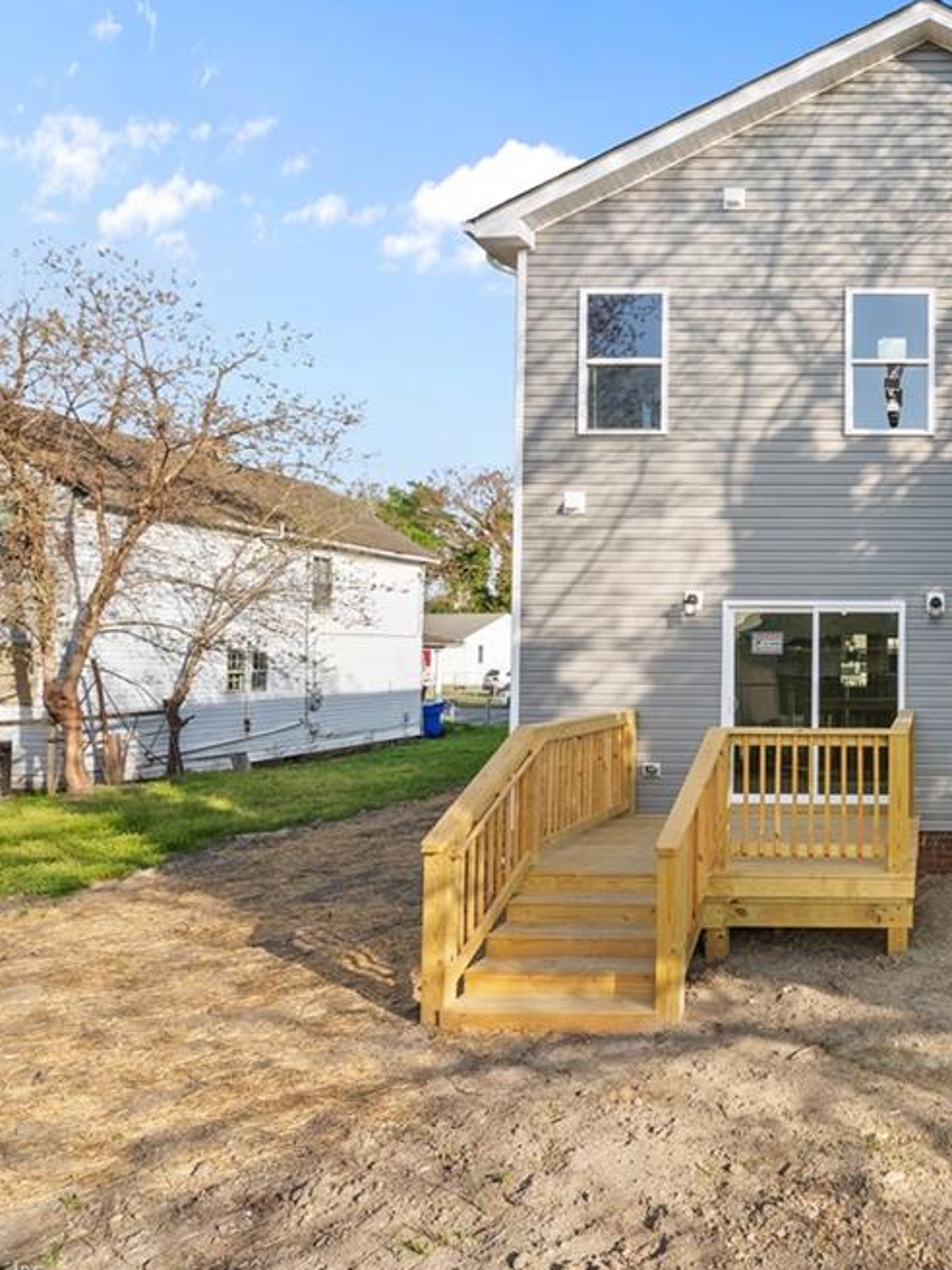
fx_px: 880
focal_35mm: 24
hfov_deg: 48.0
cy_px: 626
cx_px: 931
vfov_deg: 71.6
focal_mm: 16
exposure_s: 1/1250
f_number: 7.1
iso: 1000
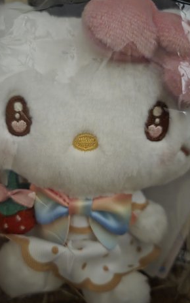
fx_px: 232
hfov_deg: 44.5
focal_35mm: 28
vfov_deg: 66.4
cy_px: 158
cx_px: 85
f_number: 1.8
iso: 2500
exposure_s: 1/20
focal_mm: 5.4
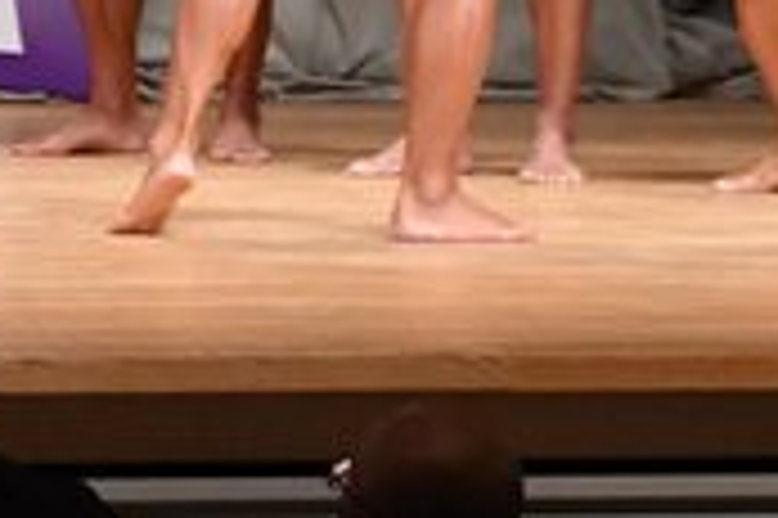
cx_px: -771
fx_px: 15178
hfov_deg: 2.9
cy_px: -608
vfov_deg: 1.9
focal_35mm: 703
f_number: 5.6
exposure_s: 1/400
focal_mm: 105
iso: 6400
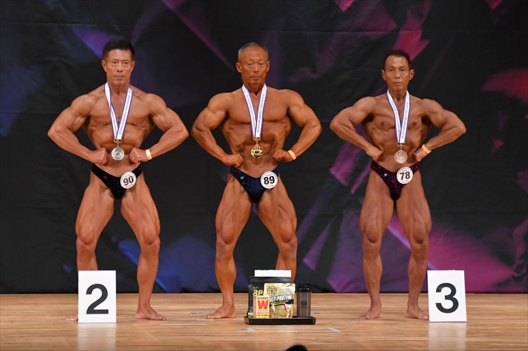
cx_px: 264
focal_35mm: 270
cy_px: 176
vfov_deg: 5.1
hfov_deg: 7.6
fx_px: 3958
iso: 4000
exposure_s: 1/400
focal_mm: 180
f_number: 5.6
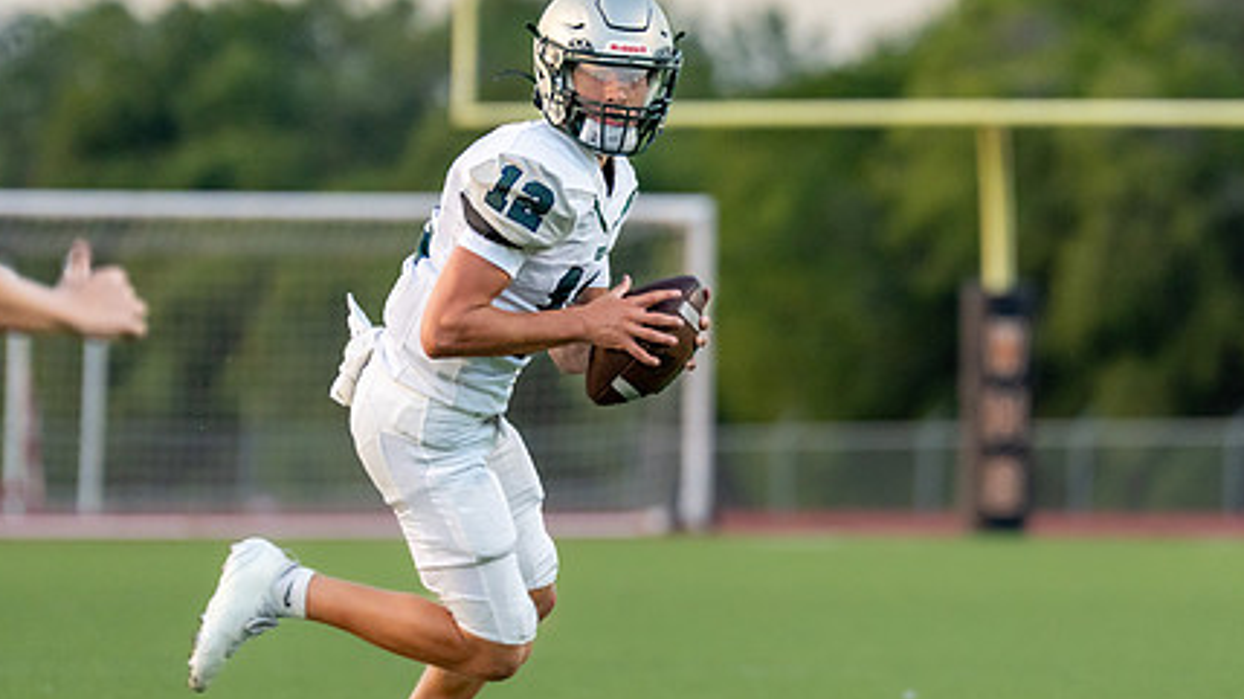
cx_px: 741
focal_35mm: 497
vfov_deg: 2.4
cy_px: 346
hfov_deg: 4.3
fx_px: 16389
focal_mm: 200
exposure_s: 1/1000
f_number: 2.8
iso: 1000
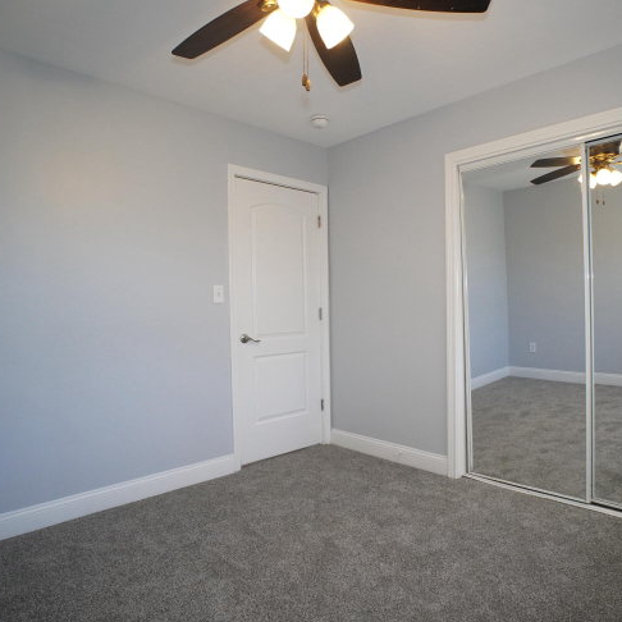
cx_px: 360
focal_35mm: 22
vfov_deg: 70.5
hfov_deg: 70.0
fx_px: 440
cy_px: 319
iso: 1600
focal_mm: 11
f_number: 4
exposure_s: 1/160
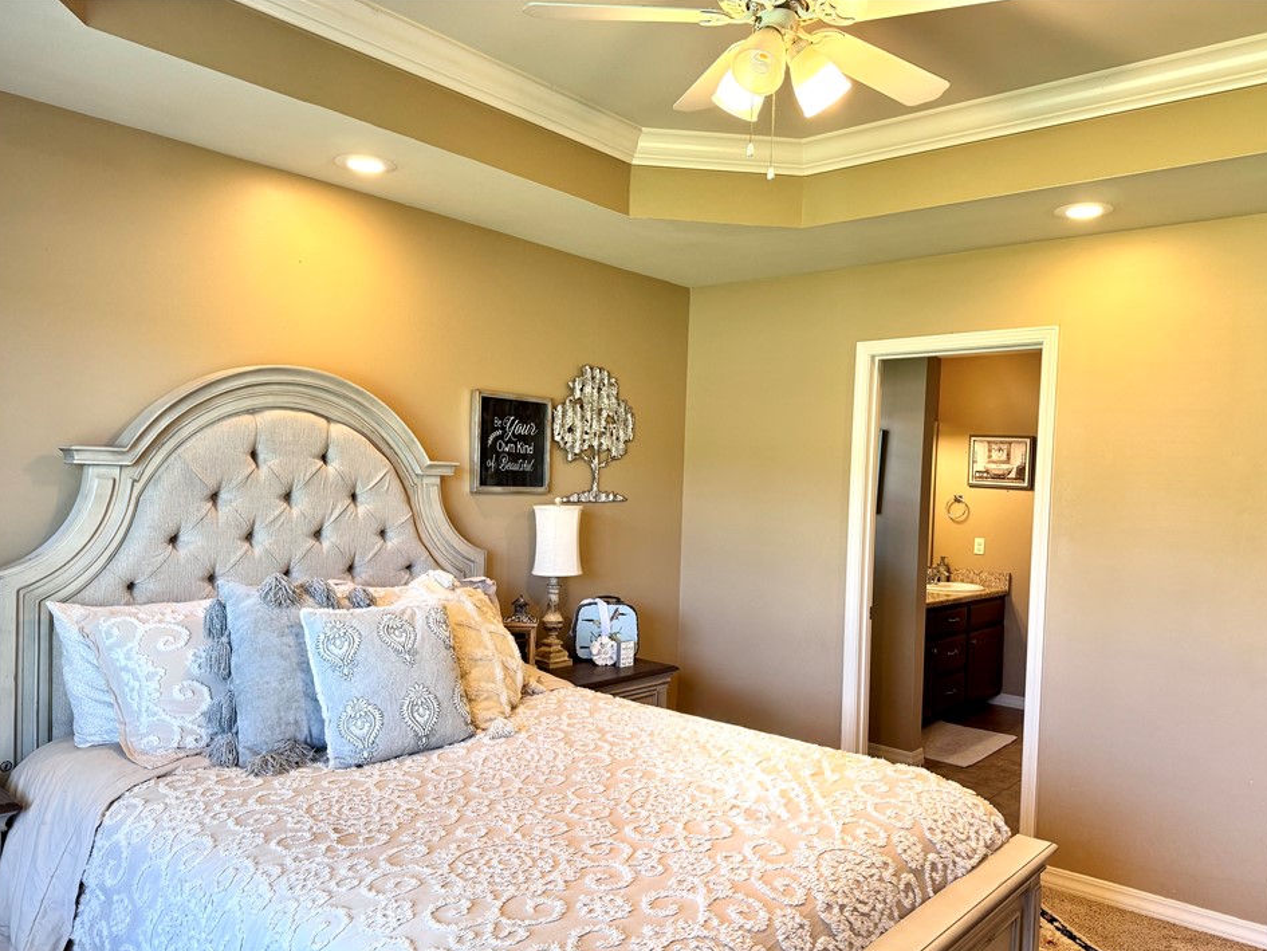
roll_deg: -2.3
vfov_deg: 53.0
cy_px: 512
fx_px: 952
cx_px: 674
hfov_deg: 67.2
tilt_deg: -2.6
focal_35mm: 26
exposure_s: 1/120
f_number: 1.78
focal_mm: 6.76
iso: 160
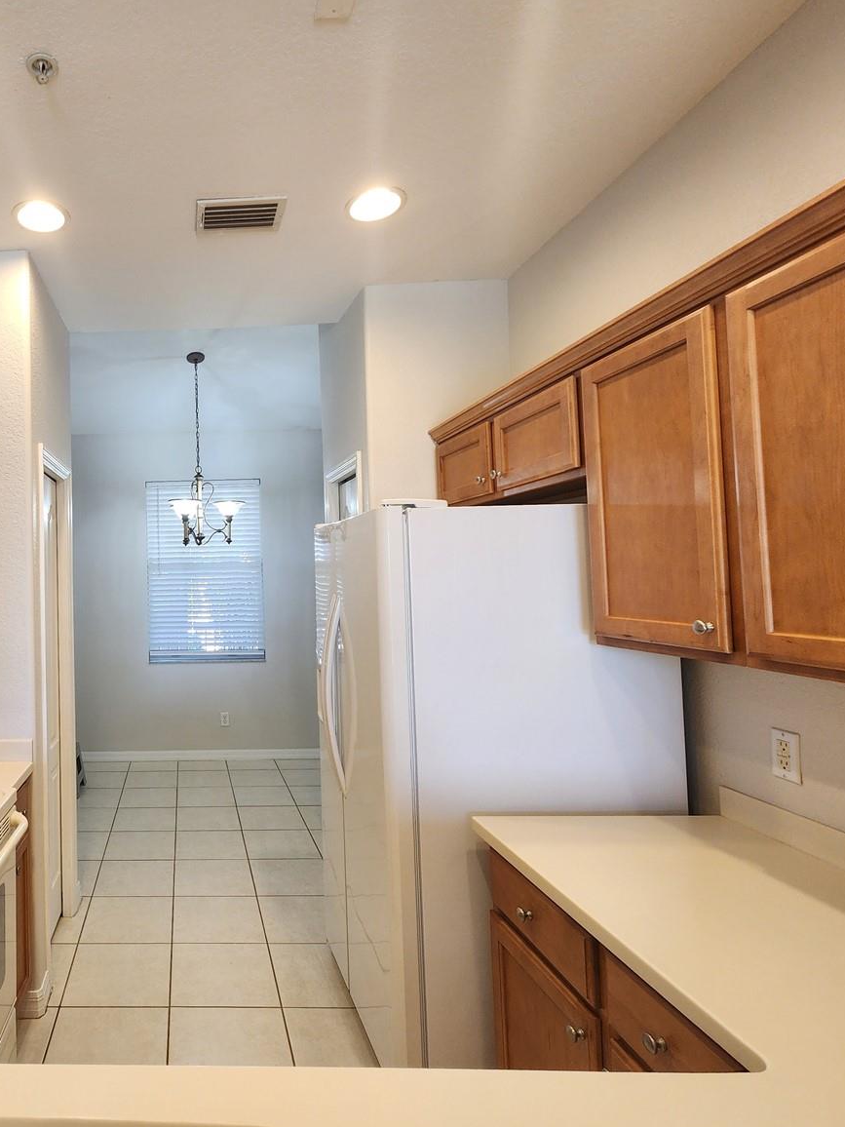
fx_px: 586
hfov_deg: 65.0
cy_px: 566
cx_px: 166
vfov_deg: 87.8
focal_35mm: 18
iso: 160
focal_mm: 2.2
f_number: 2.2
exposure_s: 1/60
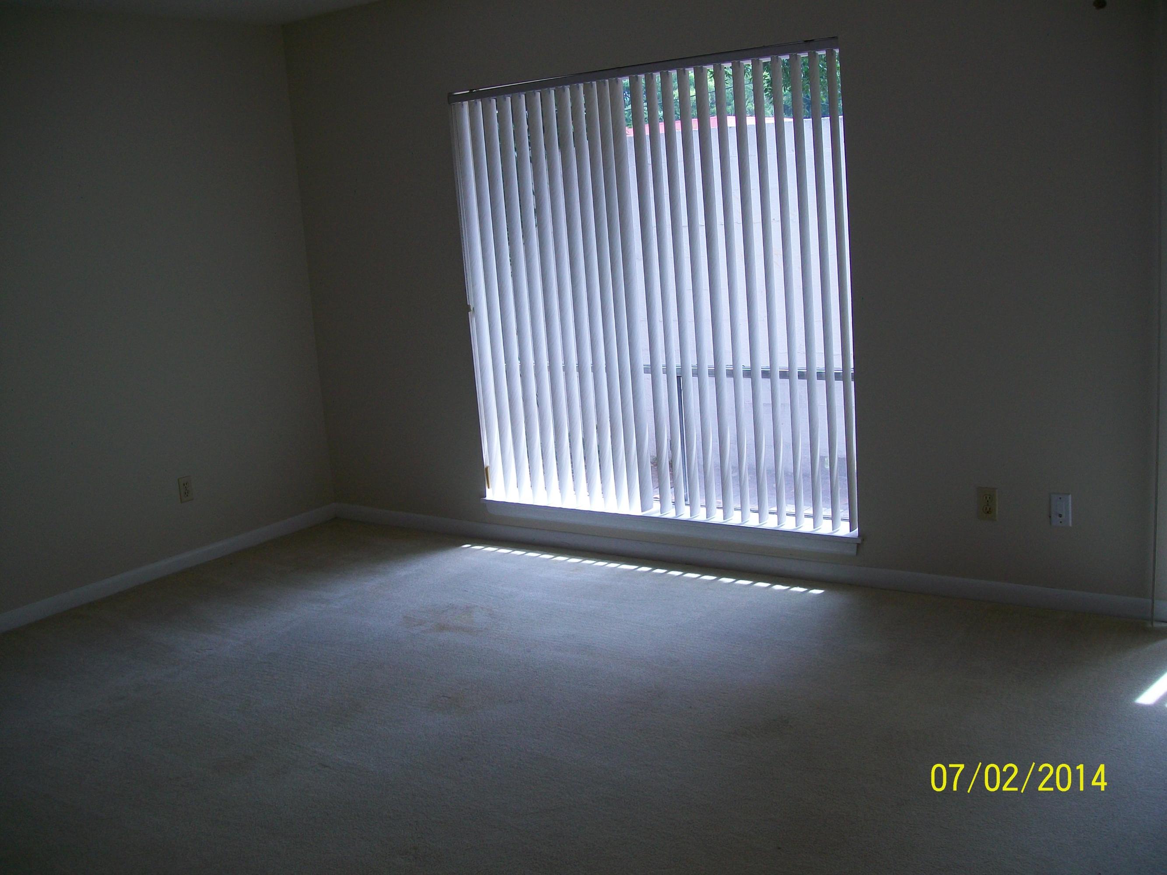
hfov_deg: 54.0
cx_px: 584
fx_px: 1146
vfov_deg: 41.8
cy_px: 438
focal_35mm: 34
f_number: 2.7
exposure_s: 1/200
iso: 64
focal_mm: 6.1
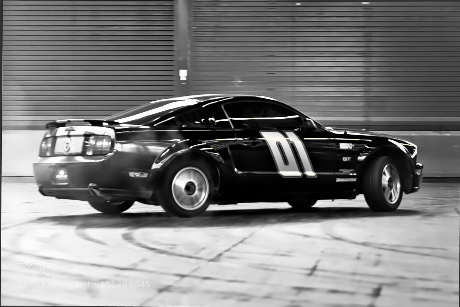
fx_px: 1495
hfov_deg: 17.5
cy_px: 154
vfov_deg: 11.7
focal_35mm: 117
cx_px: 230
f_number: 2.8
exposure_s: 1/60
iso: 800
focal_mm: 117
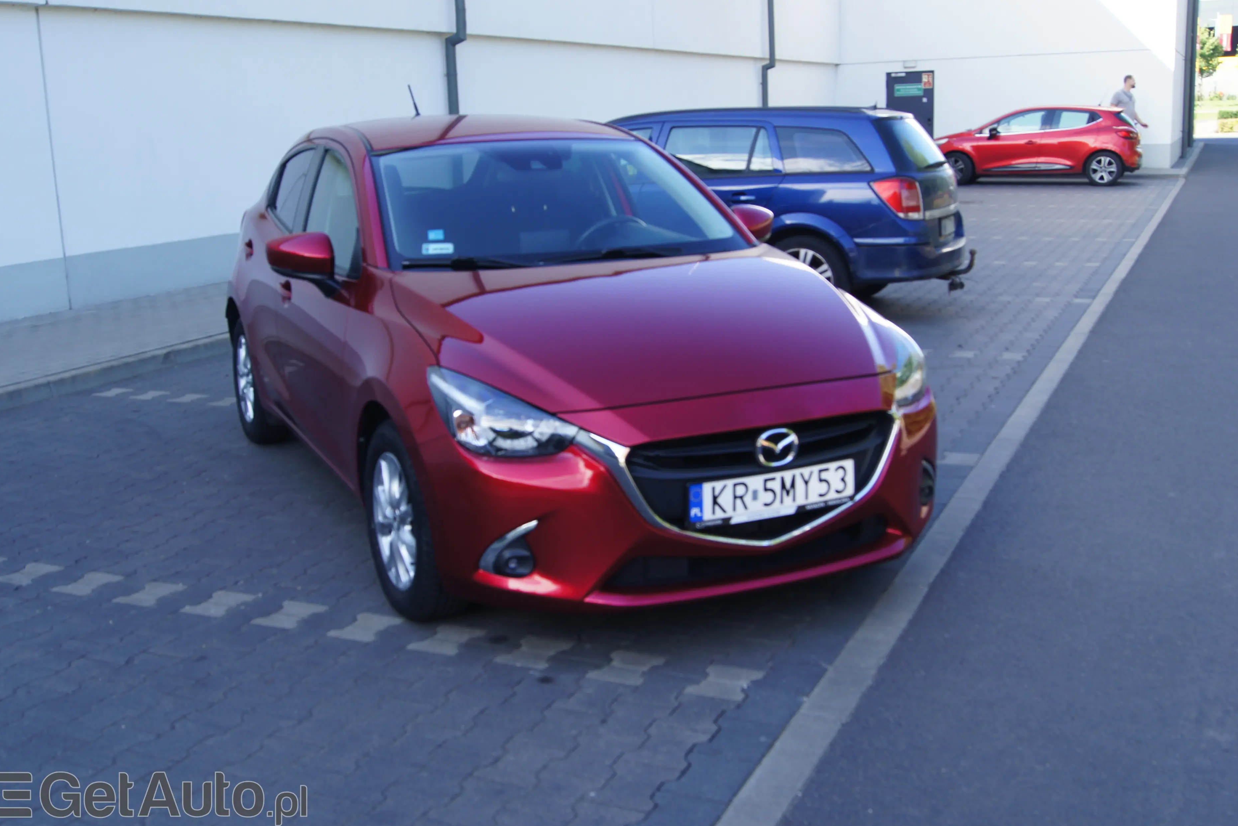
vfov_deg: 35.9
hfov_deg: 51.9
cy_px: 408
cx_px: 619
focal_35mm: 37
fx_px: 1272
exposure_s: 1/50
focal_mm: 24
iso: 100
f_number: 7.1
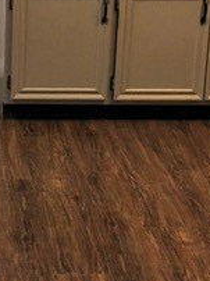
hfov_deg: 15.5
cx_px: -38
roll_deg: -0.2
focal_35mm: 92
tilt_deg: -13.4
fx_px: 746
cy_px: 1
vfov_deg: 20.7
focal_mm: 4.15
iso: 32
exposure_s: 1/15
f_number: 2.2
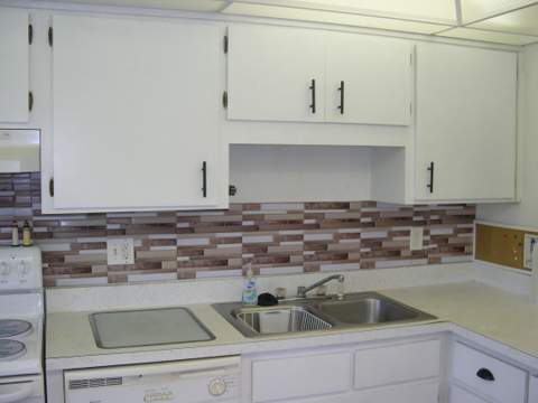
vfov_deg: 37.7
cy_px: 202
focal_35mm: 38
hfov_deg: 49.0
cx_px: 269
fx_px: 591
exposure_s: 1/63.1
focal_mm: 8
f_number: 2.8
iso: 100
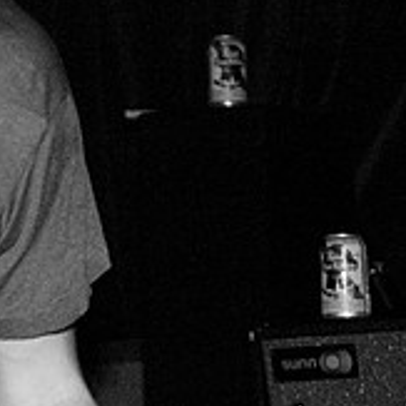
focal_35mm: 159
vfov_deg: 11.0
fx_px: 2103
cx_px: -45
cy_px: 326
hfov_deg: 10.9
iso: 1600
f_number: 2.8
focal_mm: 35
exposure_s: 1/30
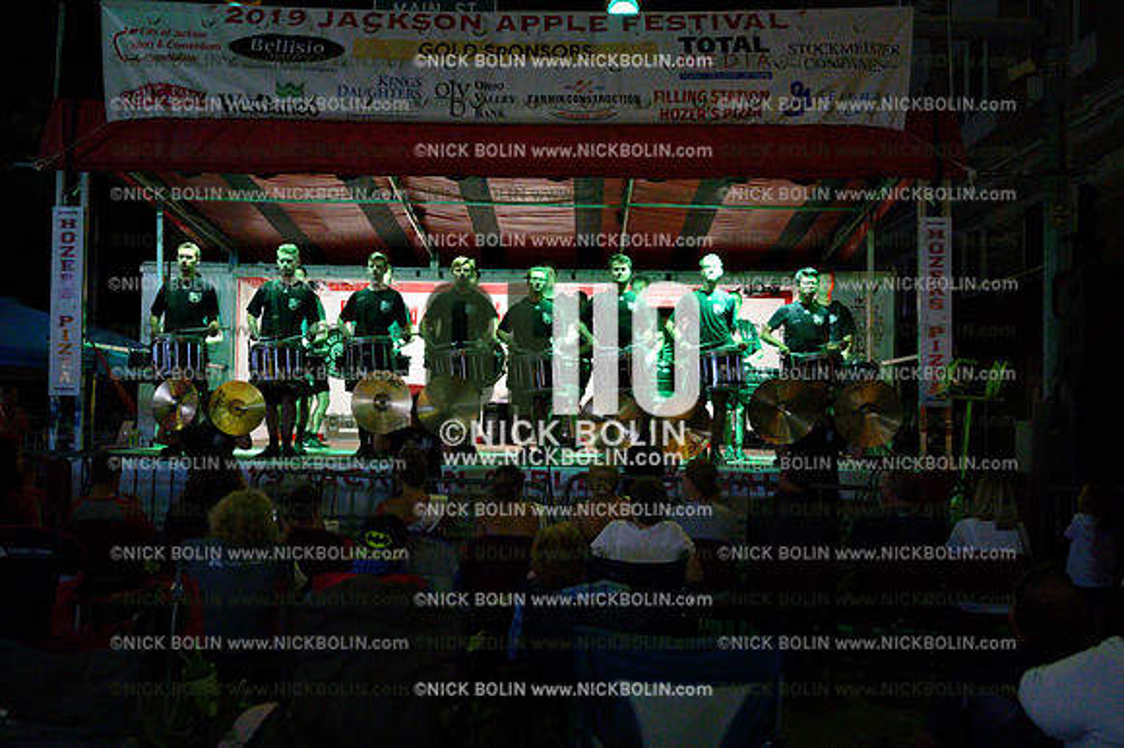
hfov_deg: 53.2
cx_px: 562
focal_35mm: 36
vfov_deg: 36.8
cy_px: 374
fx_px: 1123
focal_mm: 36
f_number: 4
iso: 32000
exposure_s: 1/1600
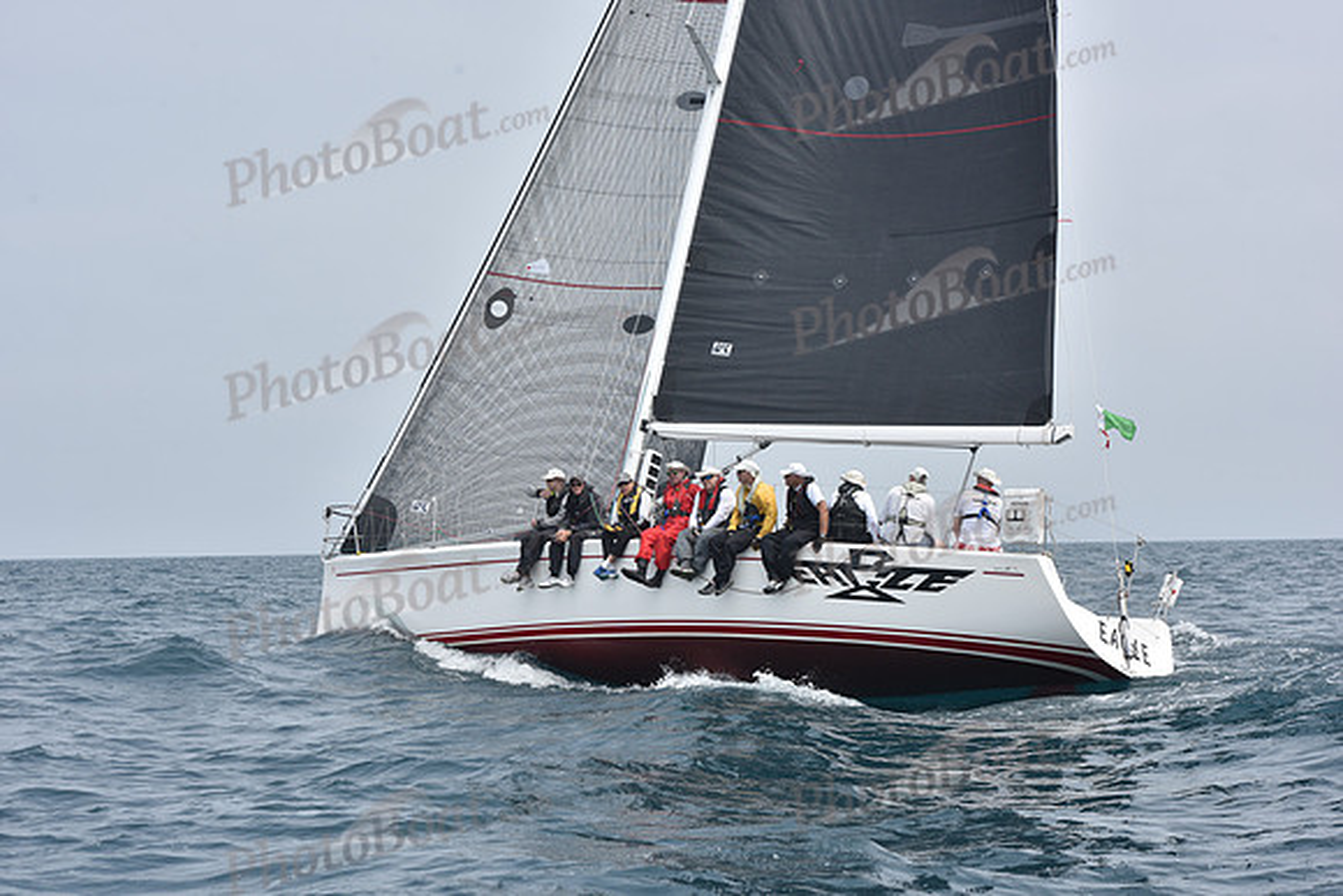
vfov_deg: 15.9
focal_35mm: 86
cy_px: 448
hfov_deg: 23.6
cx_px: 672
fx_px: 3209
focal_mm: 86
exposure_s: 1/800
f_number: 9
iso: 250
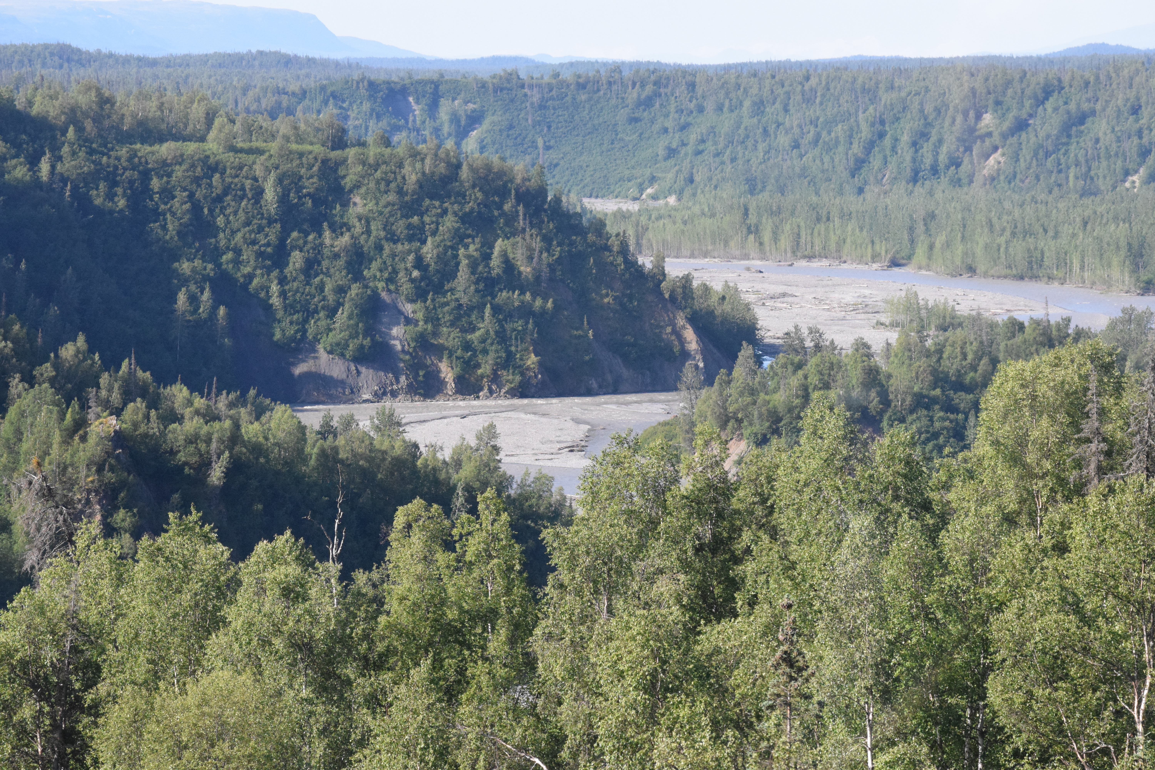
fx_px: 4716
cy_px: 385
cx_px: 578
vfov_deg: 9.3
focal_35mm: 147
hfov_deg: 14.0
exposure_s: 1/2000
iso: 3200
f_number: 8
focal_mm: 98
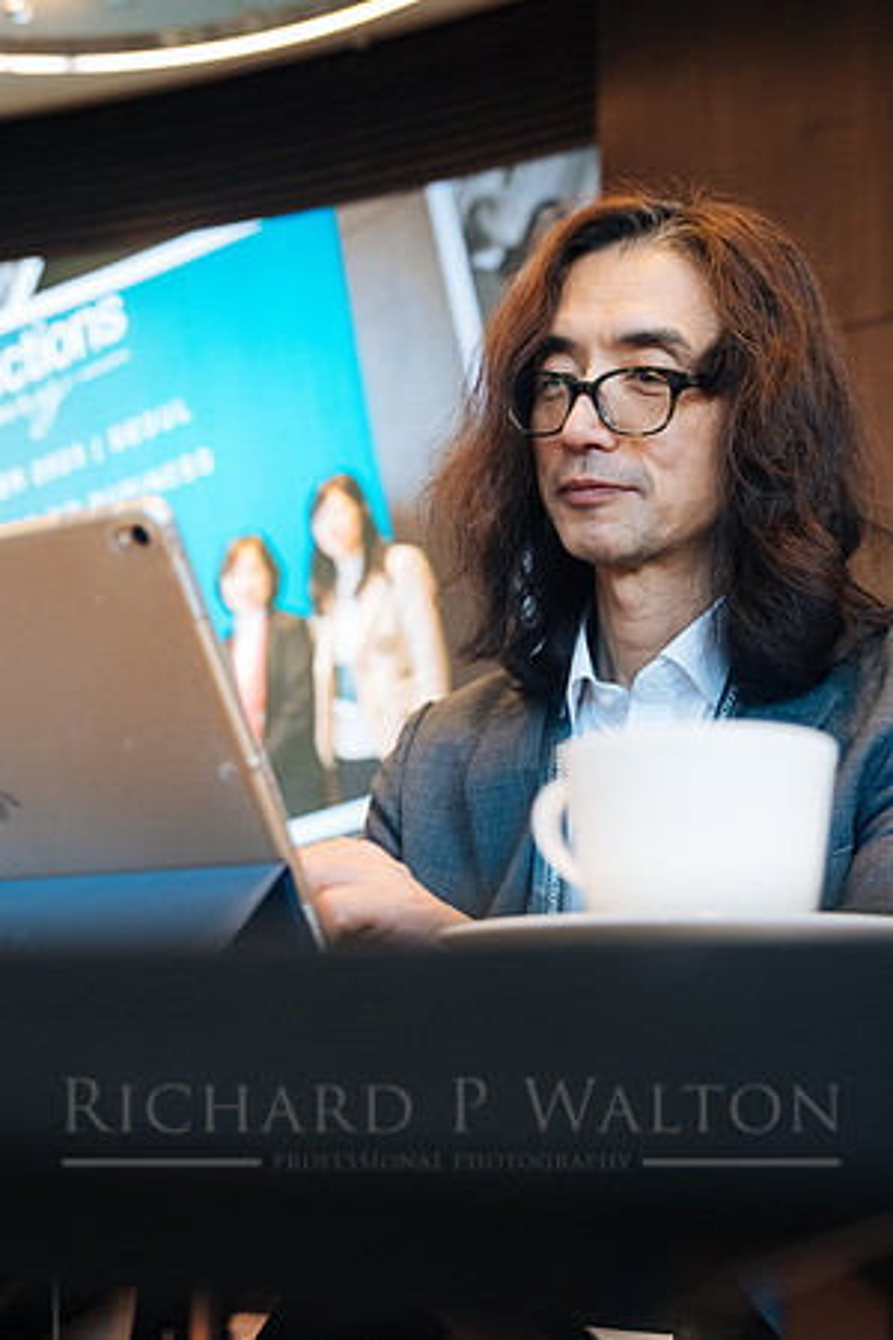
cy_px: 670
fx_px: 1749
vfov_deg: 41.9
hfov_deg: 28.6
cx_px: 446
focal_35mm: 47
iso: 1600
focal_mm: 31.1
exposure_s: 1/250
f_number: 3.2
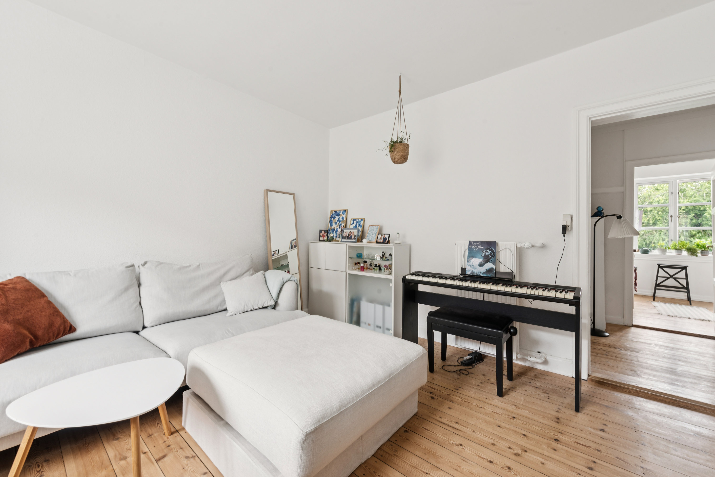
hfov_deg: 104.3
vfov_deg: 81.2
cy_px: 238
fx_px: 278
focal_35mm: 14
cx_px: 358
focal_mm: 14
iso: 200
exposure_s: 1/4
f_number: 10
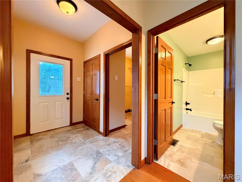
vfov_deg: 85.7
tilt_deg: -0.2
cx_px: 121
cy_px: 91
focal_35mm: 14
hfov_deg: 102.1
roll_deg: -0.2
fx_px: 98
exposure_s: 1/60
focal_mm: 2.22
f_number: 2.2
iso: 1000
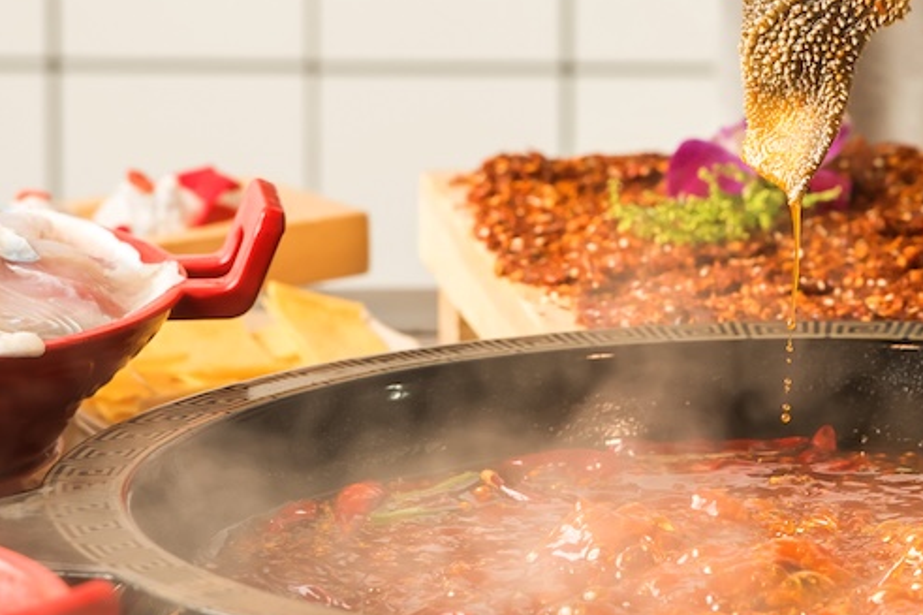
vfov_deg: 3.0
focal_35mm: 452
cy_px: 273
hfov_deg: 4.6
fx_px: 11584
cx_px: 795
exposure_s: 1/80
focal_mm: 185
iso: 500
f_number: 6.3
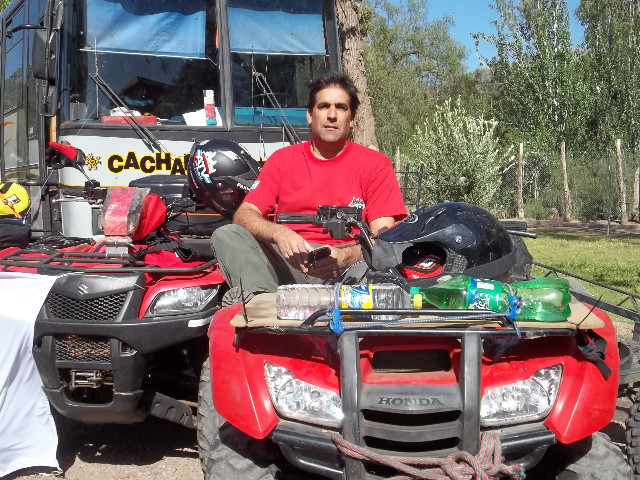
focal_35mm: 46
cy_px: 240
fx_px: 850
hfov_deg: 41.2
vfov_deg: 31.5
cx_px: 320
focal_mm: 8.3
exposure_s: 1/125
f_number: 8.8
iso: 64
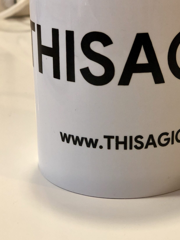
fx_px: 561
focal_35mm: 81
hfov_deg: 18.2
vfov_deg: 24.1
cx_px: 116
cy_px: 90
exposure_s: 1/33
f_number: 2.4
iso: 125
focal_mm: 6
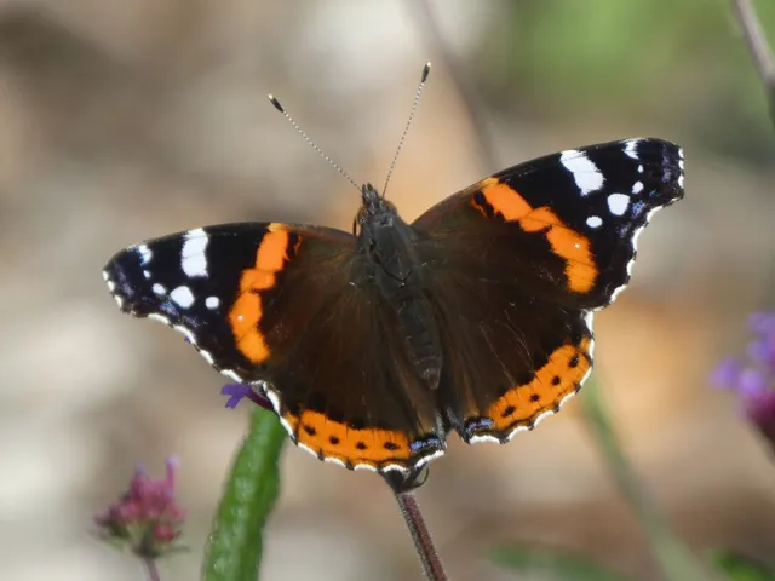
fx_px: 16948
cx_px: 388
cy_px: 290
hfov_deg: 2.6
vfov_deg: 2.0
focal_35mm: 757
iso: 80
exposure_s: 1/100
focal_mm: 135.6
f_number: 5.6
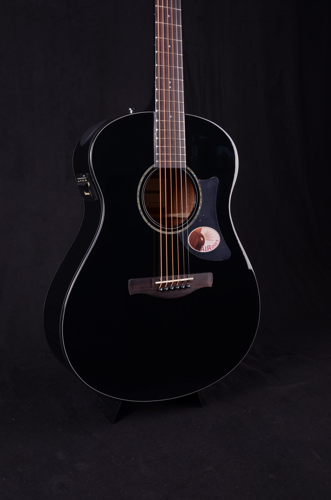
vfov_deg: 46.5
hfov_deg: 31.8
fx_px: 582
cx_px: 166
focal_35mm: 42
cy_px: 250
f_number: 13
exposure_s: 1/200
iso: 200
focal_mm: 28
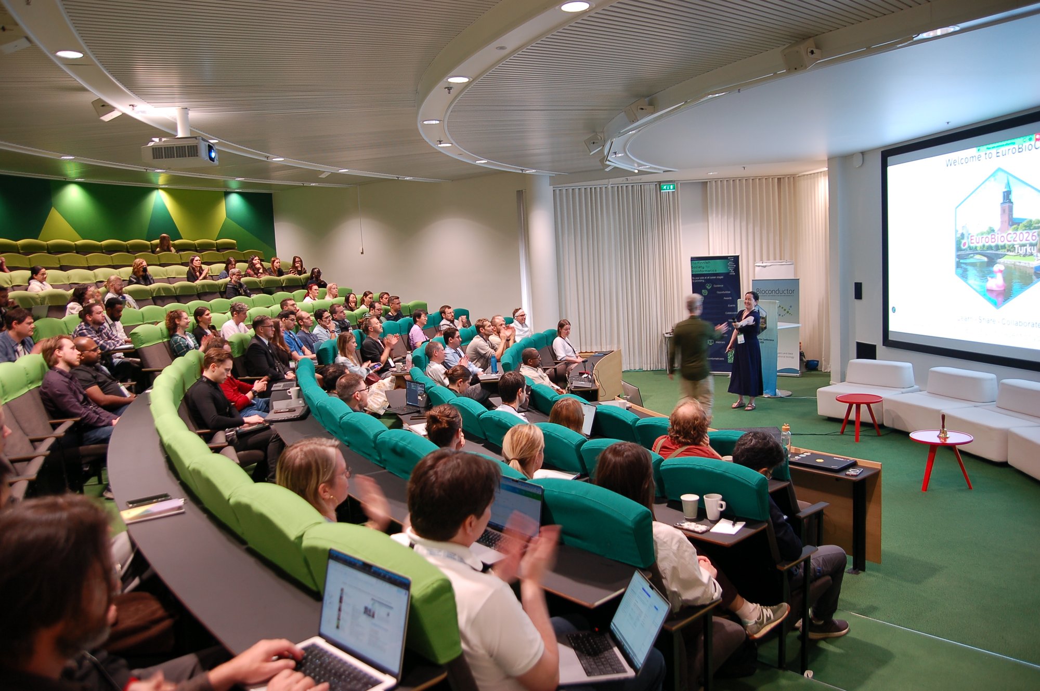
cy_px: 346
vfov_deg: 50.3
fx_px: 736
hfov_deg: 70.5
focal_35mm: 26
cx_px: 520
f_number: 2.8
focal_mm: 17
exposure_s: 1/13
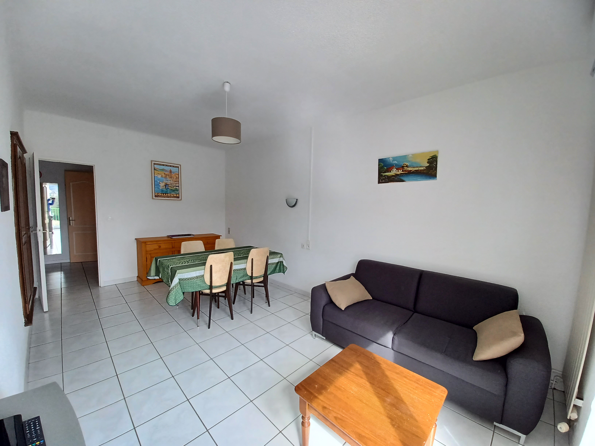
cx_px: 298
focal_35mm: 13
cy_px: 223
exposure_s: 1/100
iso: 80
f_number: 2.2
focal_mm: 1.42
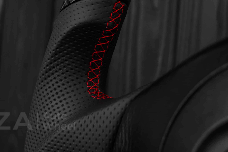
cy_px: 57
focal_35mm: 67
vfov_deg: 20.4
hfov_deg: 30.2
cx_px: 99
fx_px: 422
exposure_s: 1/125
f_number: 6.3
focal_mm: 35
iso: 500
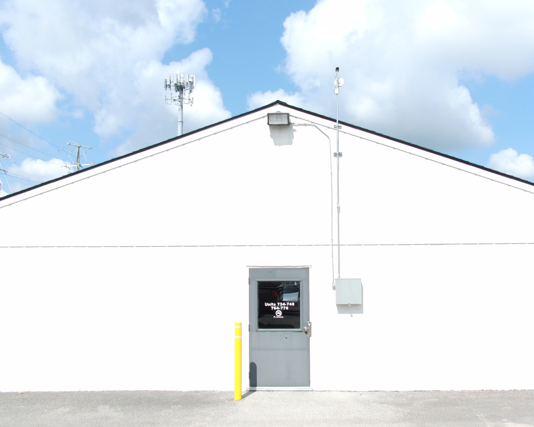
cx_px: 286
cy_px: 212
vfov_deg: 39.2
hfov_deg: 47.9
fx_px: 601
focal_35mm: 38
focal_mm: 7.3
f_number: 3.3
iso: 100
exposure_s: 1/1000
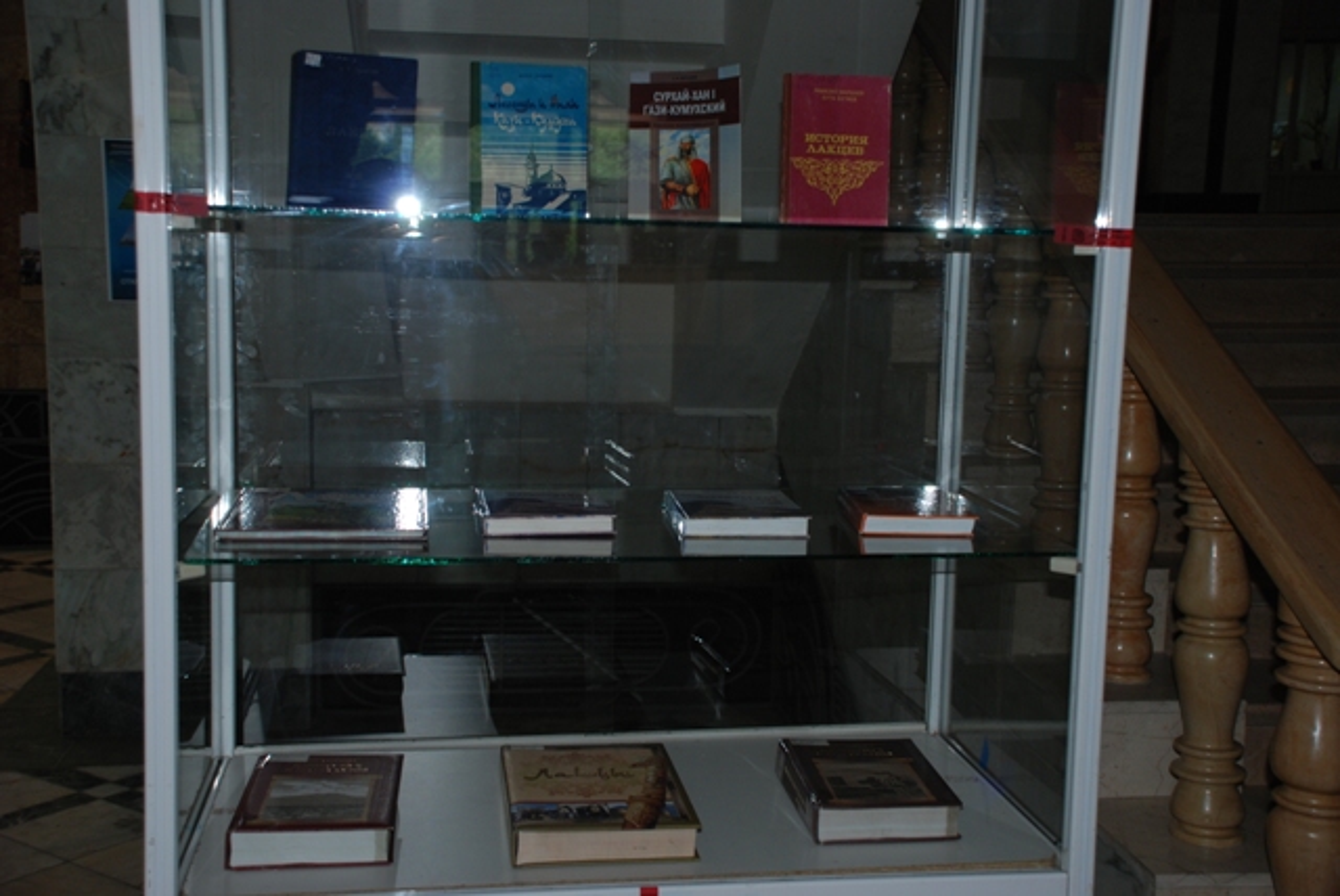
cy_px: 448
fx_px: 1565
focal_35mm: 42
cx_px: 670
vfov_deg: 32.0
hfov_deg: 46.4
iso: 200
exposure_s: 1/60
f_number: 4
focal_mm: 28
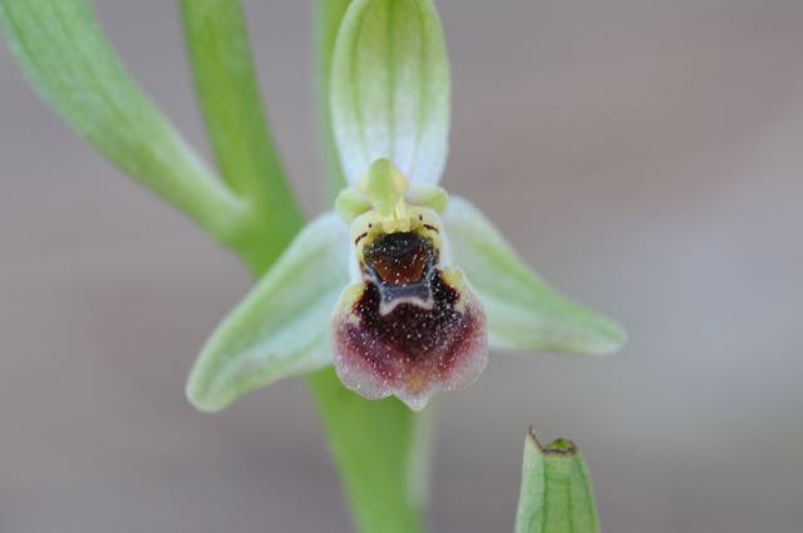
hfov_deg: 13.1
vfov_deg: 8.7
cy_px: 266
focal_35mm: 158
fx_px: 3509
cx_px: 402
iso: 1250
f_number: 10
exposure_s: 1/200
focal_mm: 105
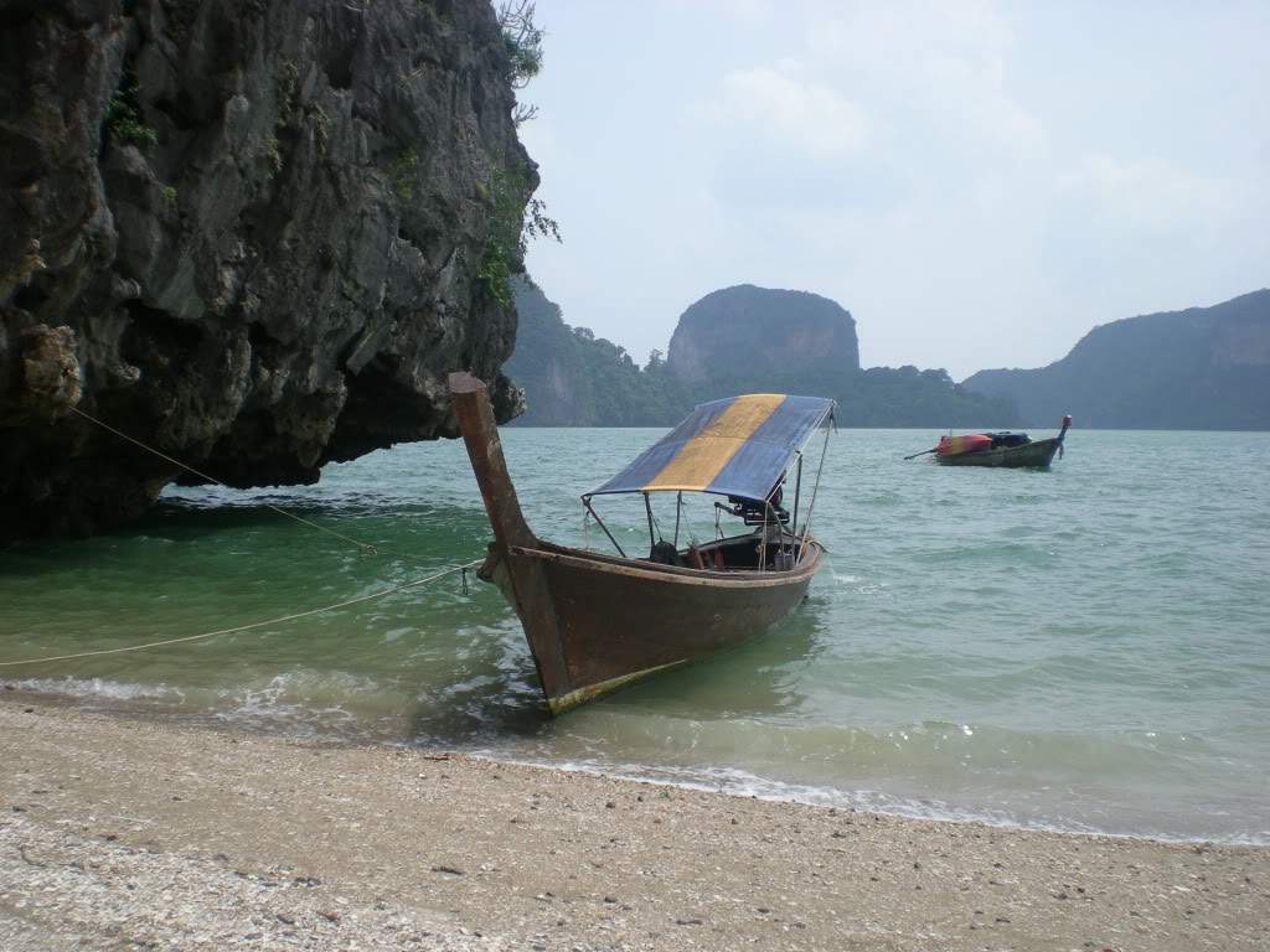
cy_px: 476
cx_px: 635
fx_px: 1394
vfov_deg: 37.7
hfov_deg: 49.0
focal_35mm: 38
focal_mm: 6.3
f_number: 4.6
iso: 50
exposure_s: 1/436
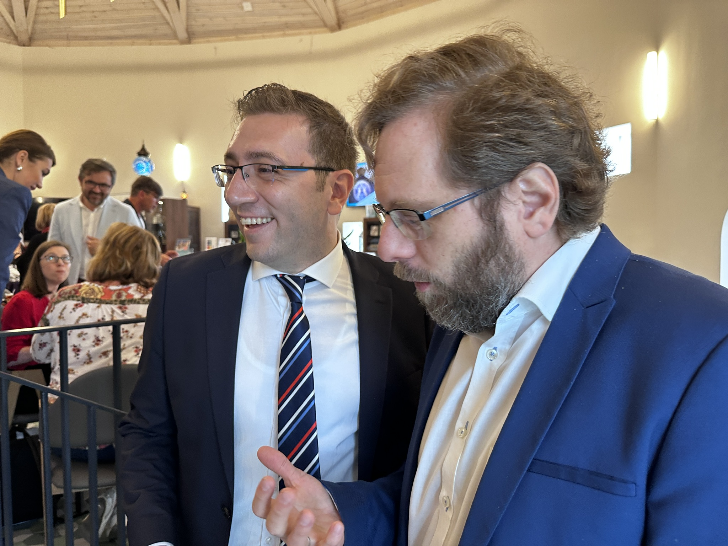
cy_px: 273
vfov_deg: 56.8
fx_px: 505
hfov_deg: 71.6
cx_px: 364
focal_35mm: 24
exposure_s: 1/60
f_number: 1.78
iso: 200
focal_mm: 6.86
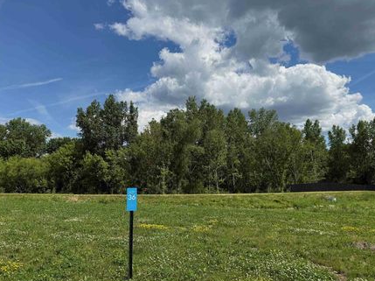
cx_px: 198
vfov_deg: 49.5
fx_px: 303
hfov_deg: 63.4
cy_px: 162
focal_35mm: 28
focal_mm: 6.76
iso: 80
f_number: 1.78
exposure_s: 1/6173
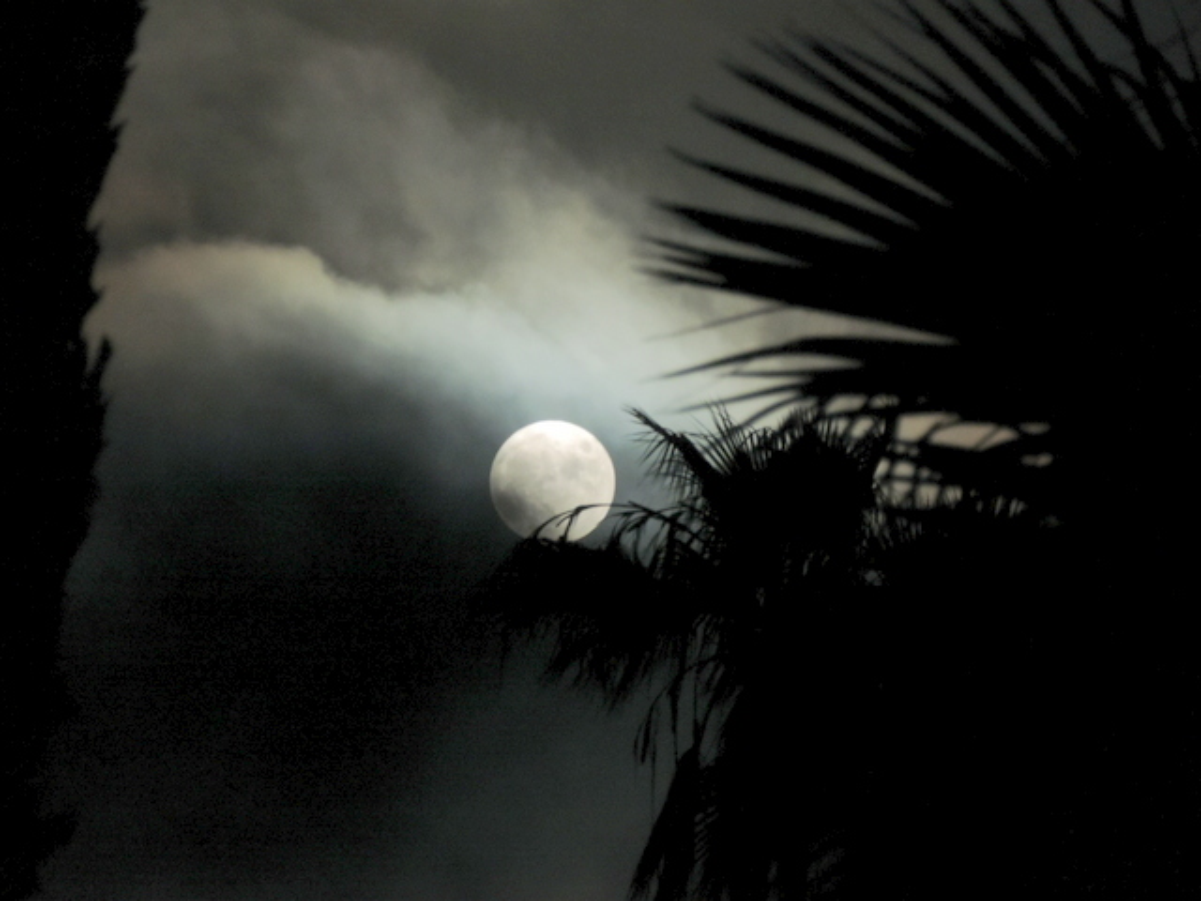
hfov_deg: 5.0
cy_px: 450
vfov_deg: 3.7
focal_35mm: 400
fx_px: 13878
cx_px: 600
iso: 1600
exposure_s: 1/15
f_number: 4.8
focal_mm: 71.3
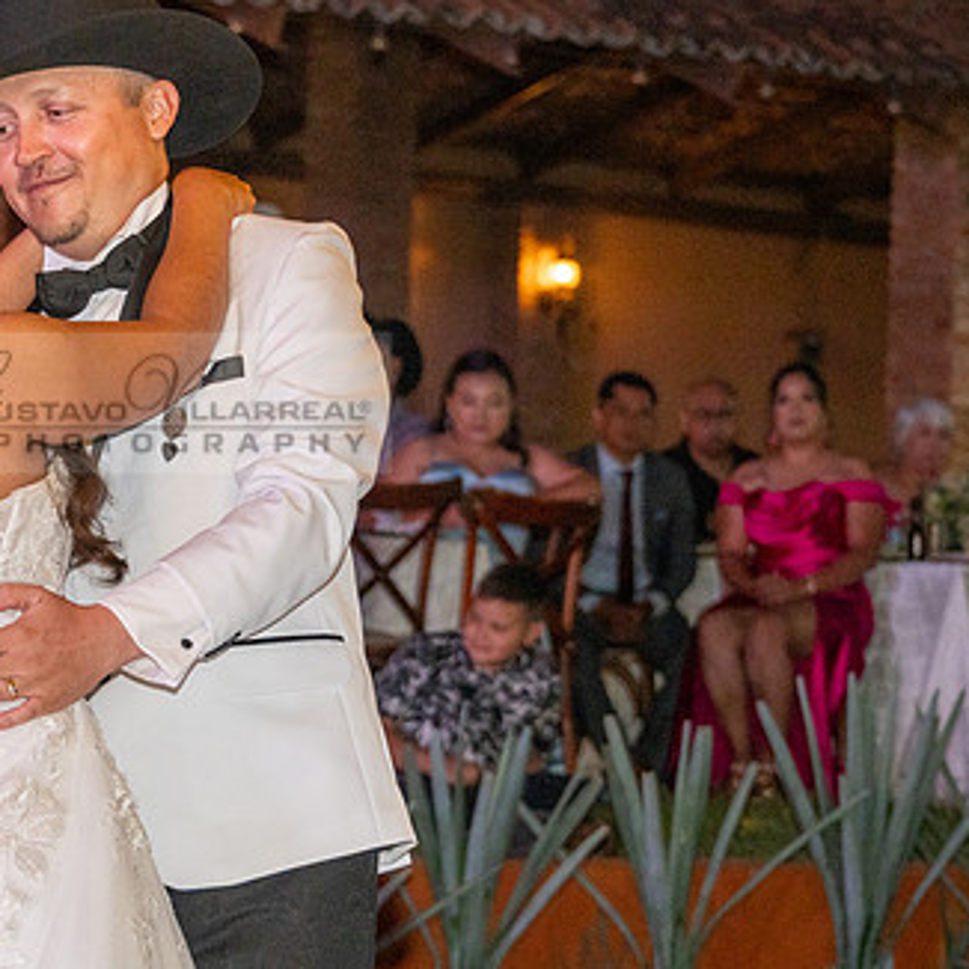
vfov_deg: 11.1
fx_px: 4972
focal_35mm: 157
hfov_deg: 11.0
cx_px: -3
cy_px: 479
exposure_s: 1/160
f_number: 6.3
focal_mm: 89
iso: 2000
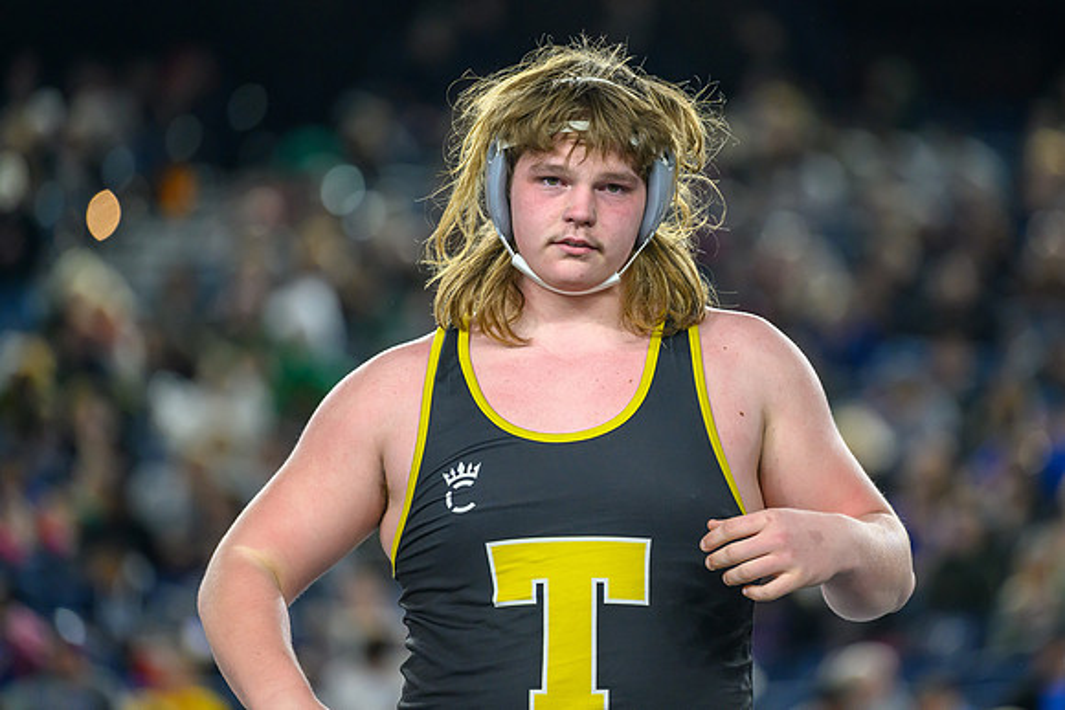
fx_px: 6879
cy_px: 297
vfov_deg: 5.9
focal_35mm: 232
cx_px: 619
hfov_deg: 8.9
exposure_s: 1/800
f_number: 2.8
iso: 2500
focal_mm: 200
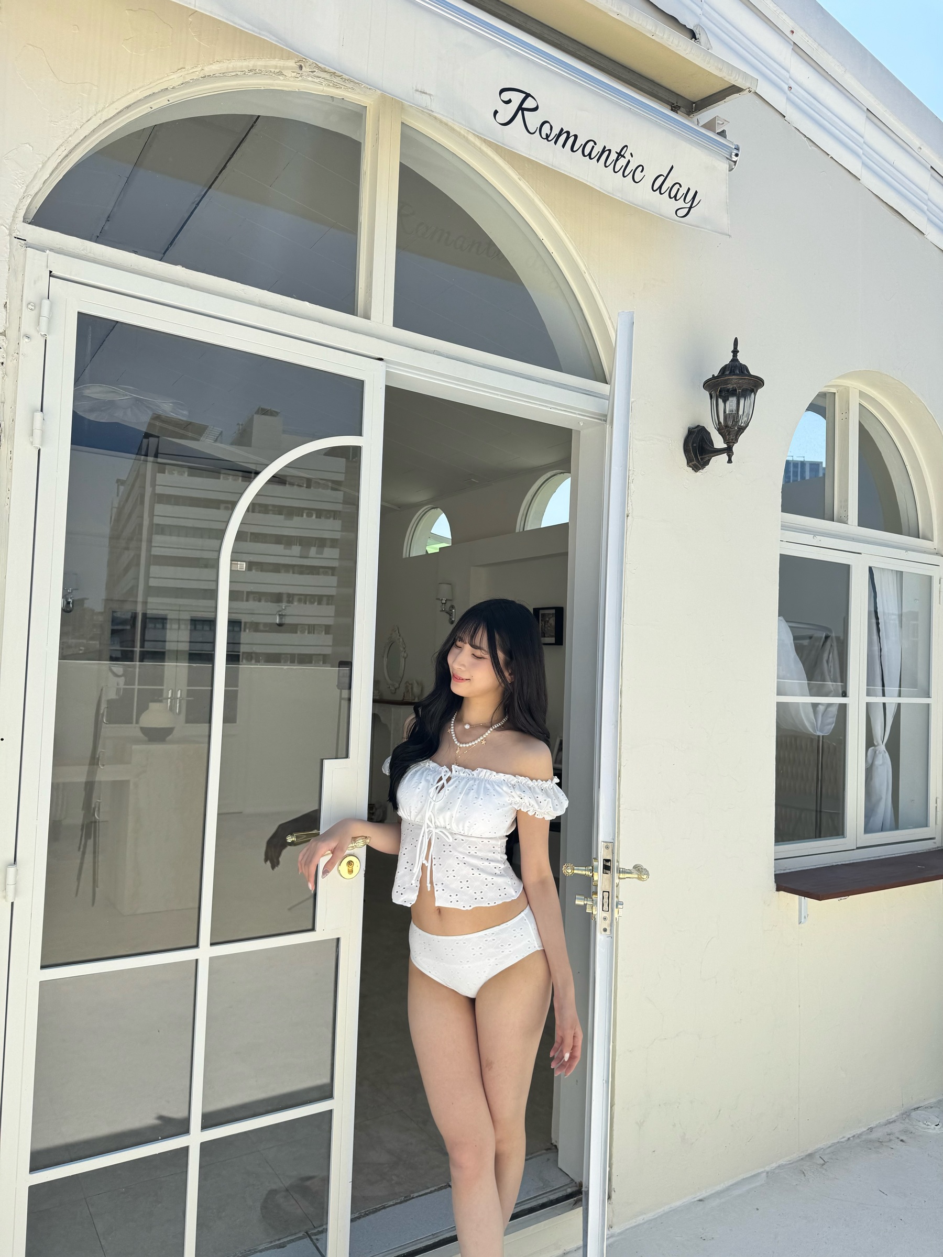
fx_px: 872
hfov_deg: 56.8
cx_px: 472
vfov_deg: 71.6
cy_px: 628
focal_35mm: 24
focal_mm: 6.76
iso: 80
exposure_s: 1/3597
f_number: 1.78
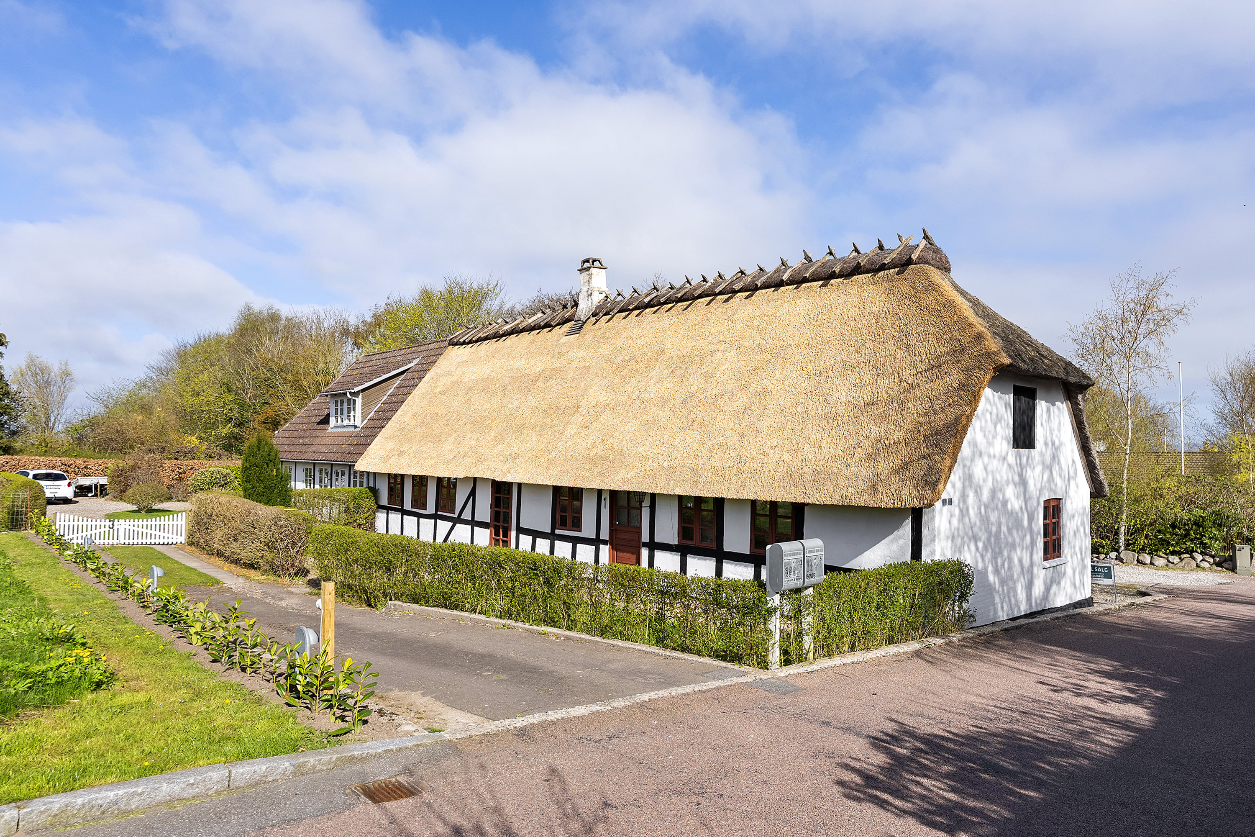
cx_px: 628
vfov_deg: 57.2
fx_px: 767
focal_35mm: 22
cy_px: 418
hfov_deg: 78.6
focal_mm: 22
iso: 200
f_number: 8
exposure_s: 1/320
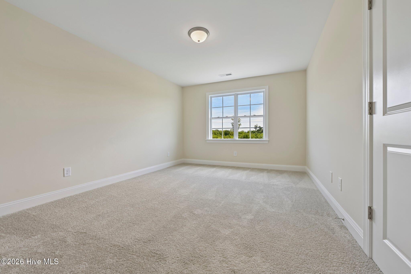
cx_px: 206
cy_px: 137
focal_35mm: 14
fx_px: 160
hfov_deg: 104.3
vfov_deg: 81.2
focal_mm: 14
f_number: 8
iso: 100
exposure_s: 1/100
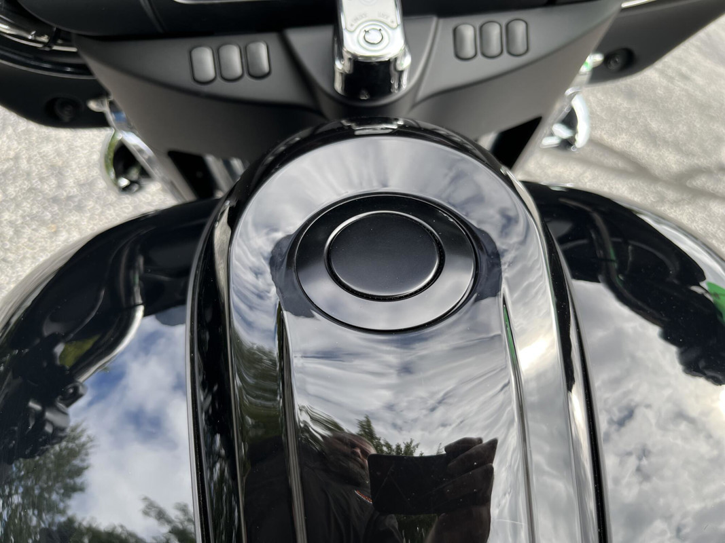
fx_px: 544
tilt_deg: -43.1
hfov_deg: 67.3
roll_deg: -18.4
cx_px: 362
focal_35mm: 26
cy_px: 272
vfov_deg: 53.1
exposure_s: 1/550
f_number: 1.6
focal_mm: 5.1
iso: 50
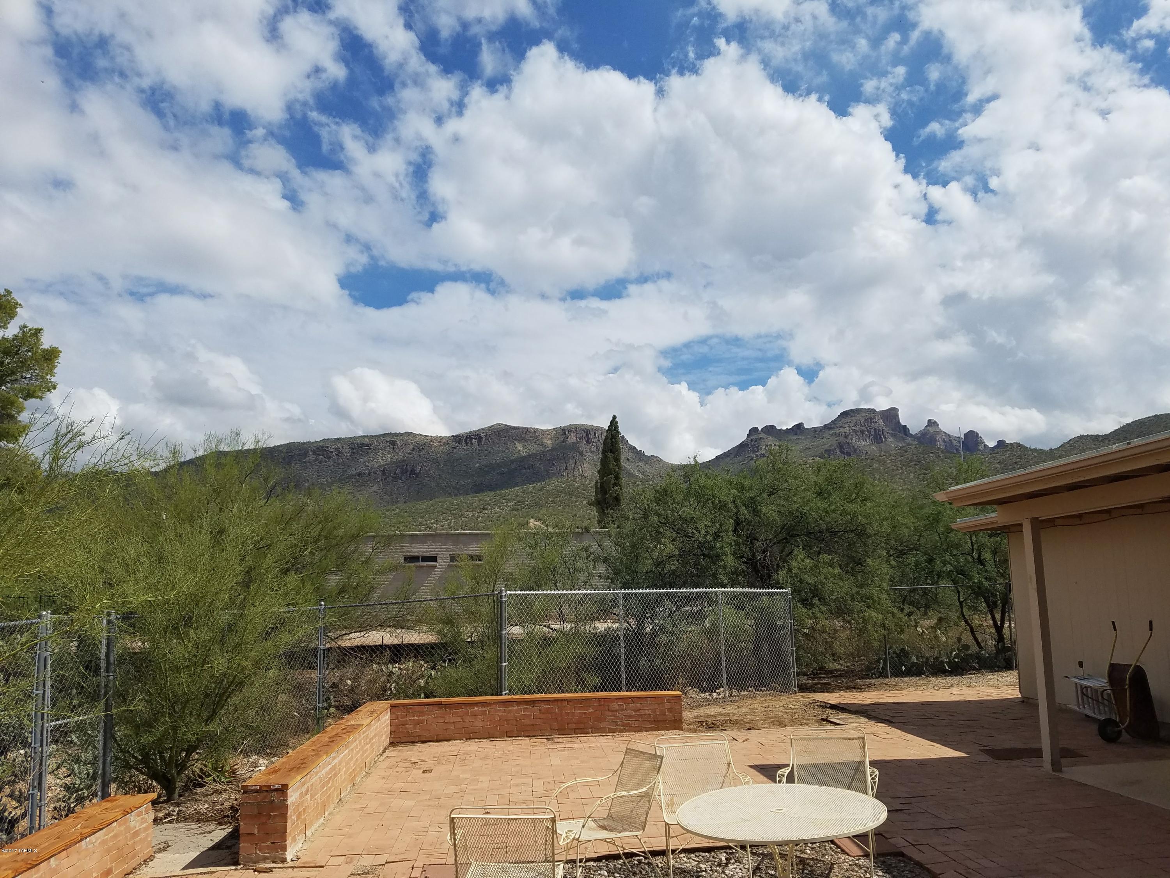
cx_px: 585
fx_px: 879
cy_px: 439
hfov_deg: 67.3
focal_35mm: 26
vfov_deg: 53.1
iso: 50
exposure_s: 1/5072
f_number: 1.7
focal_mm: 4.2
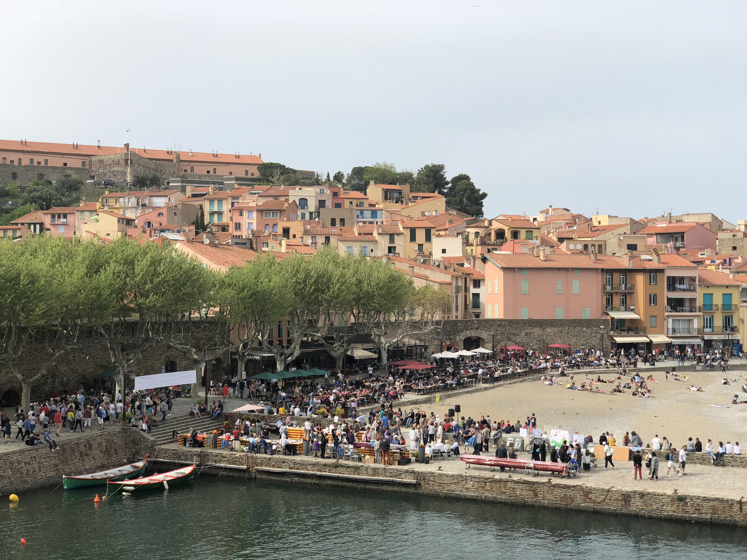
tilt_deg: +1.9
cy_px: 280
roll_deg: +0.2
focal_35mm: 52
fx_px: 1122
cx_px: 374
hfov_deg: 36.8
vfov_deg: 28.0
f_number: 2.4
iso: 16
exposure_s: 1/1116
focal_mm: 6
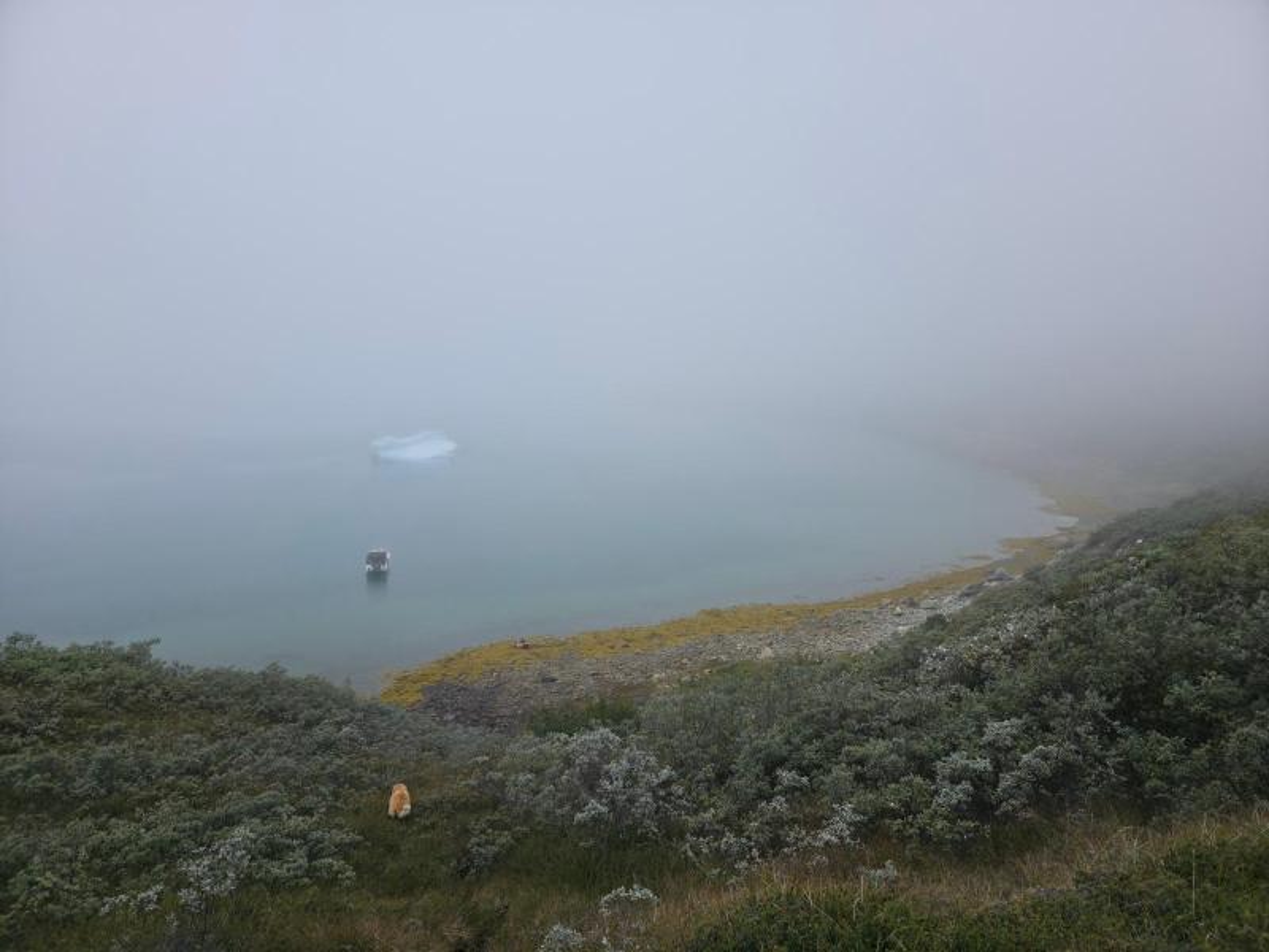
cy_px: 476
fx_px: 843
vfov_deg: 58.9
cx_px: 634
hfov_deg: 73.9
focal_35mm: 23
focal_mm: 6.3
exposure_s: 1/2613
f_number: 1.7
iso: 50
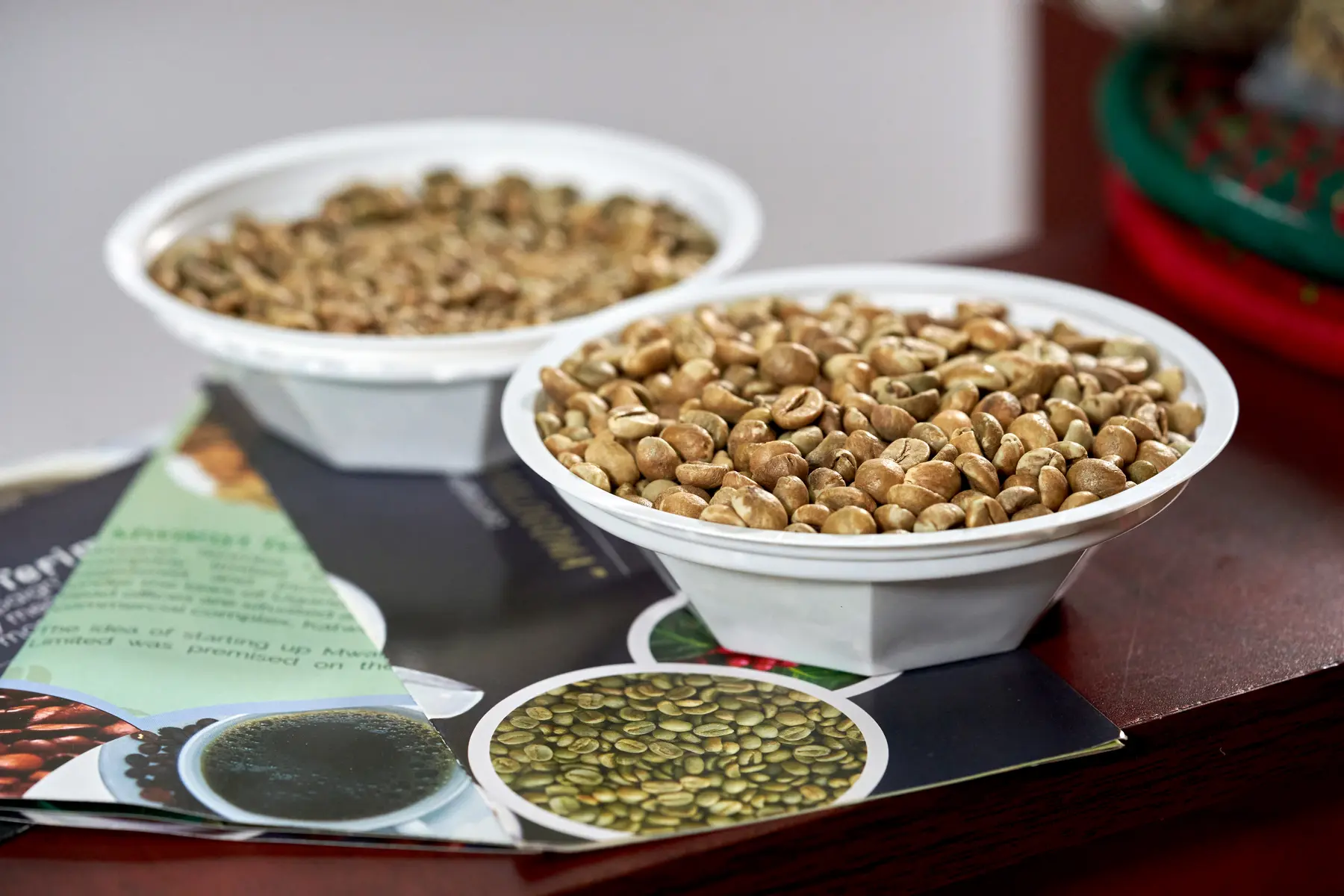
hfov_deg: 22.6
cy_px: 448
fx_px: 3360
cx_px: 672
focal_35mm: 90
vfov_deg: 15.2
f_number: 5
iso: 3200
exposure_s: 1/160
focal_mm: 90
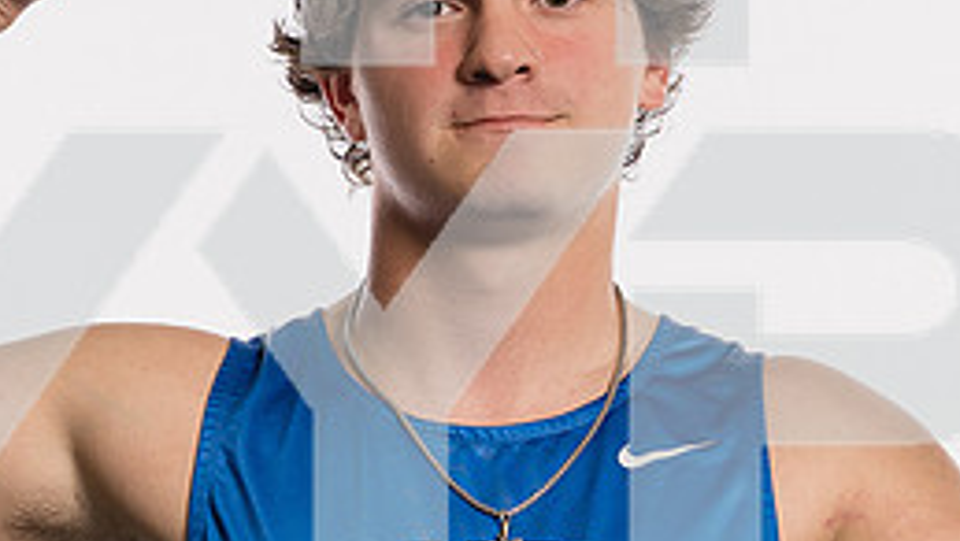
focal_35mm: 214
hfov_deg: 10.1
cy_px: 525
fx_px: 5450
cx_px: 486
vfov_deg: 5.7
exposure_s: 1/250
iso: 640
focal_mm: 62
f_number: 5.6
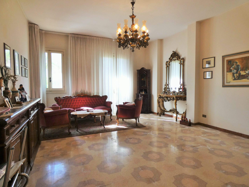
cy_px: 94
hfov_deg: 81.7
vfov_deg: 66.0
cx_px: 124
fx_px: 144
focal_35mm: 20
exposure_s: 1/60
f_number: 2.8
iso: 80
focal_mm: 3.6
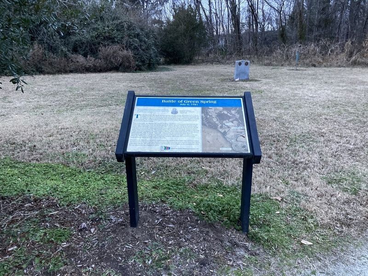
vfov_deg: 49.7
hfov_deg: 63.4
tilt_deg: -17.0
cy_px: 138
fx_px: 298
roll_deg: -0.3
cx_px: 184
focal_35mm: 28
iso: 400
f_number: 1.8
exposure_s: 1/30
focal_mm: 3.99
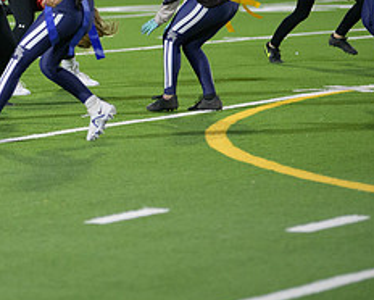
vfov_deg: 4.6
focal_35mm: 340
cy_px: 10
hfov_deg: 5.7
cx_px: -13
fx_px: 3767
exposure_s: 1/640
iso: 2800
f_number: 2.8
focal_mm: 145
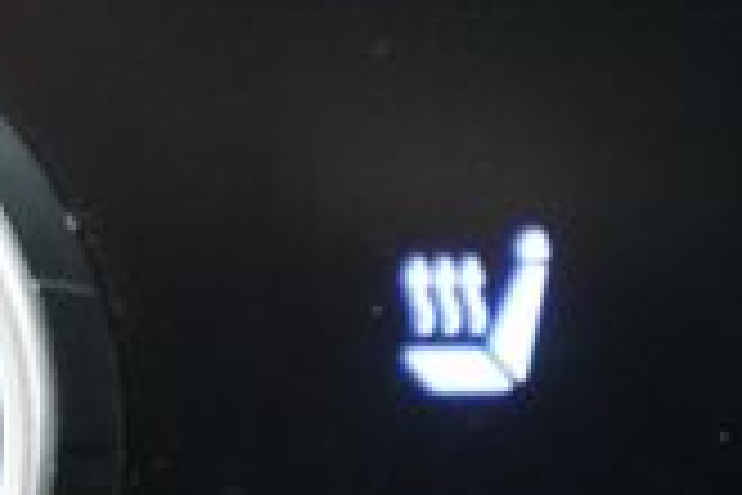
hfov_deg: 7.1
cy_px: 439
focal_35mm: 291
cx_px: 324
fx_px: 5997
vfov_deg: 4.7
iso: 6400
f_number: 5.6
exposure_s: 1/80
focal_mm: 50
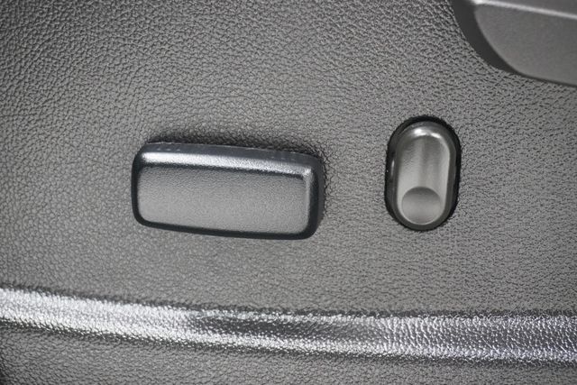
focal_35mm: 70
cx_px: 288
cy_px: 192
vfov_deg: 19.5
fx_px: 1122
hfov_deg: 28.8
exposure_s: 1/80
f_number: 5.6
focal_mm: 47
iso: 4000
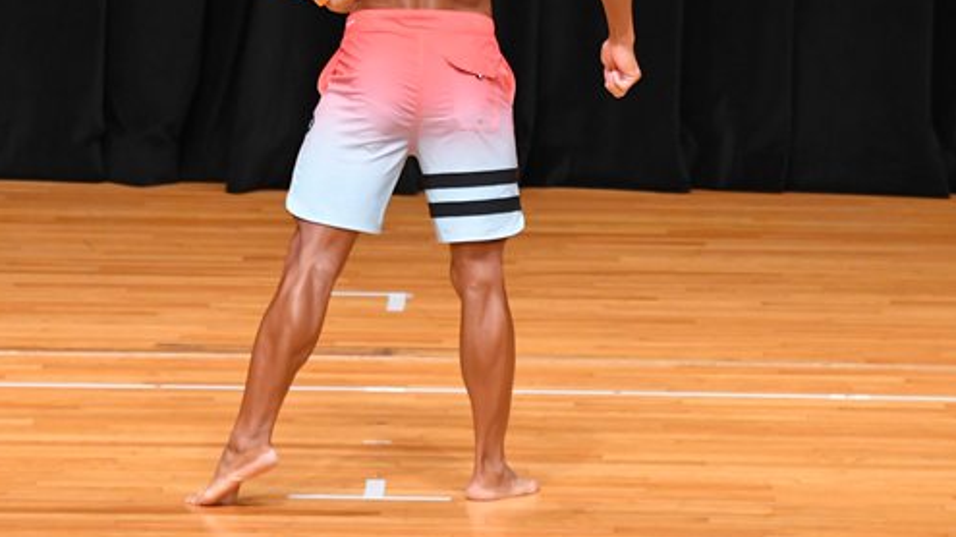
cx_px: 399
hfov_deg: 4.9
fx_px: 11226
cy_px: 73
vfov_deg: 2.7
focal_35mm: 443
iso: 4000
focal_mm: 180
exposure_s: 1/400
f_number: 5.6
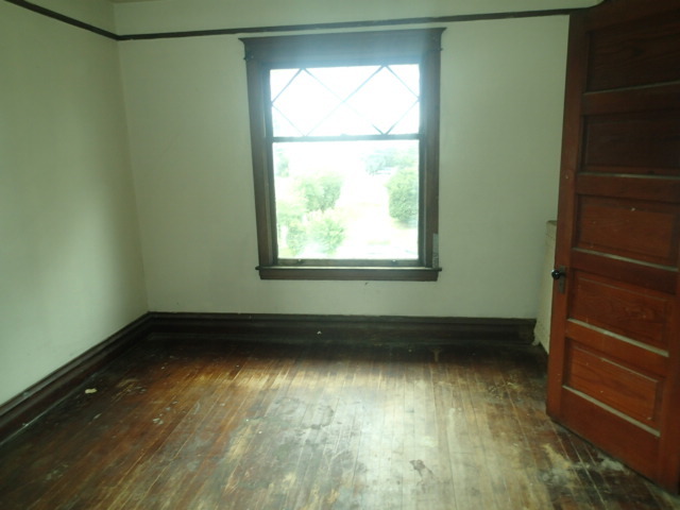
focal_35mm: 25
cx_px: 340
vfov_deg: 54.9
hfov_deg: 69.4
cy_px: 255
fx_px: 491
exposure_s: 1/60
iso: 200
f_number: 2
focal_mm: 4.5
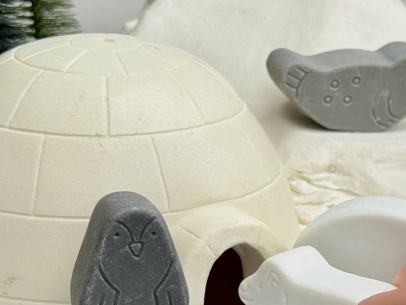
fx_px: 1232
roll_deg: -0.1
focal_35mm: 105
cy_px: 247
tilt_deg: -18.8
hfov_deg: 18.5
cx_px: 340
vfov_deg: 14.0
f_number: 1.78
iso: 64
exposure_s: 1/205
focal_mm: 6.76
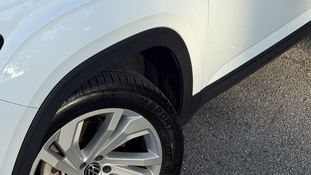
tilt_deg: -21.8
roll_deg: -1.5
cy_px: 11
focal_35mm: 65
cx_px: 64
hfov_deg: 31.5
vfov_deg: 18.2
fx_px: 536
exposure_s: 1/1522
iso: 80
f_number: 1.78
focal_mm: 6.76
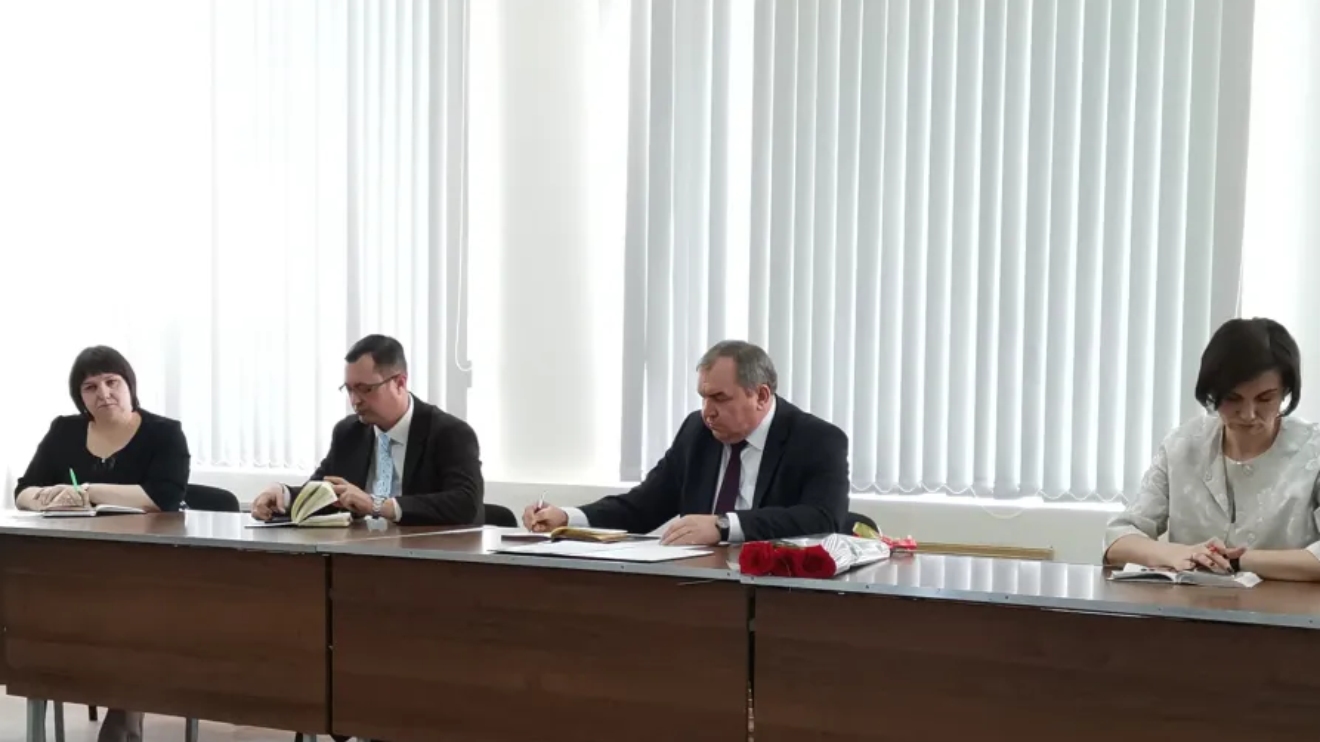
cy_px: 499
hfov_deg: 39.2
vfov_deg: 22.5
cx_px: 657
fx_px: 1855
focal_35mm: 53
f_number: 1.8
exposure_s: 1/50
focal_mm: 4.75
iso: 250
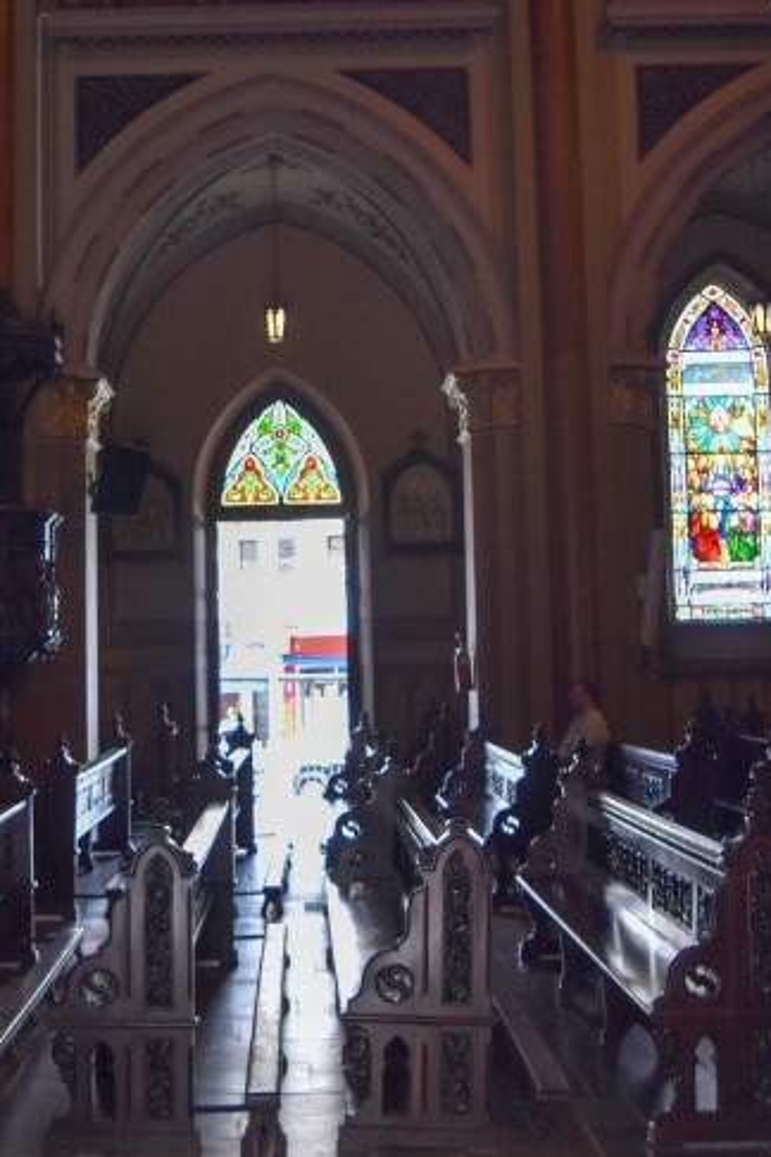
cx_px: 245
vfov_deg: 33.2
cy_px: 407
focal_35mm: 60
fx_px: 1927
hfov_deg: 22.5
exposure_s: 1/500
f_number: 3.5
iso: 800
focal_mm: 18
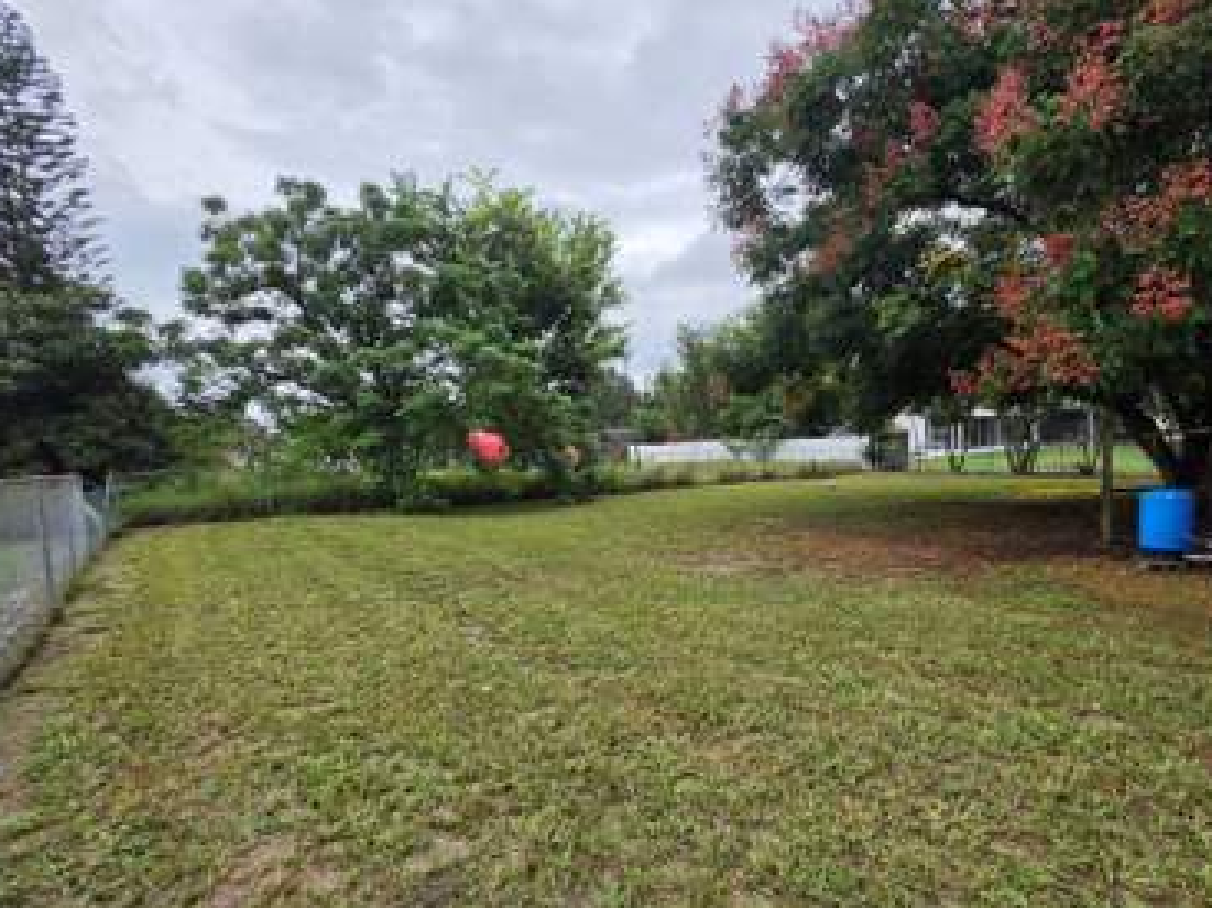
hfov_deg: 90.6
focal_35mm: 17
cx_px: 677
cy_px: 512
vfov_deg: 74.4
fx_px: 595
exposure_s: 1/1546
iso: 32
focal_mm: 2.2
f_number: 1.9
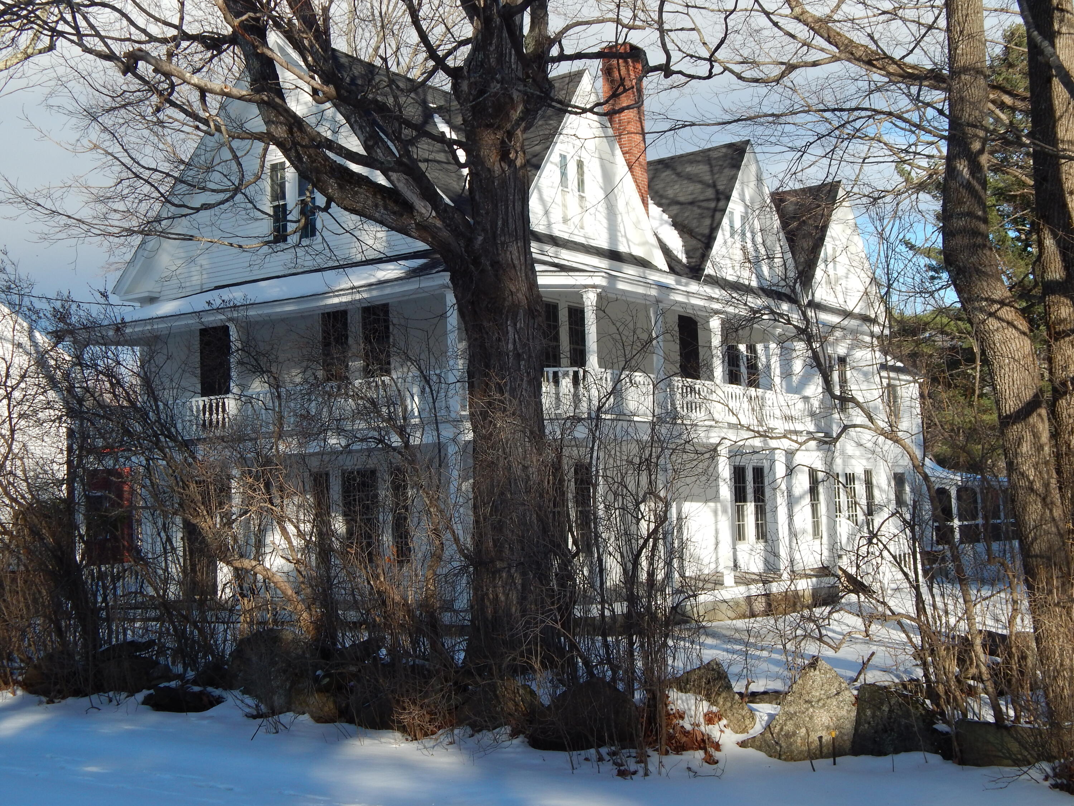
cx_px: 537
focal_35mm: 49
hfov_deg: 38.9
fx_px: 1520
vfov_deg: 29.7
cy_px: 403
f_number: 3.7
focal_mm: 8.6
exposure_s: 1/640
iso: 125
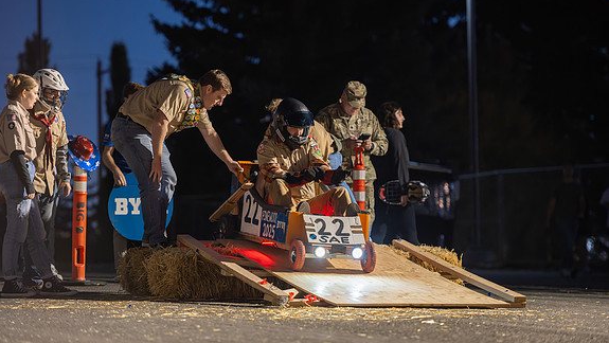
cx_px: 303
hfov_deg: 12.7
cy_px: 167
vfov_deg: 7.2
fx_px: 2730
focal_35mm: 169
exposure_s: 1/80
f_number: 2.8
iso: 1250
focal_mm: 160
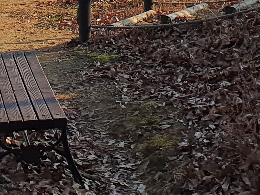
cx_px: 17
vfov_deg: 10.5
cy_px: -229
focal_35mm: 127
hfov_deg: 15.3
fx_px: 954
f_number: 2.4
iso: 50
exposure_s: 1/1964
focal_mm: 4.32
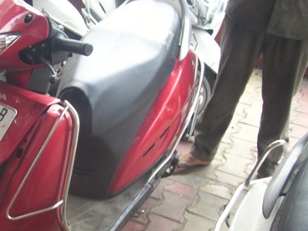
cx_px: 93
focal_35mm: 59
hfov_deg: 32.3
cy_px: 179
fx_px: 525
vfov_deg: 24.5
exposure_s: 1/80
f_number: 2.9
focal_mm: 5.7
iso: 80
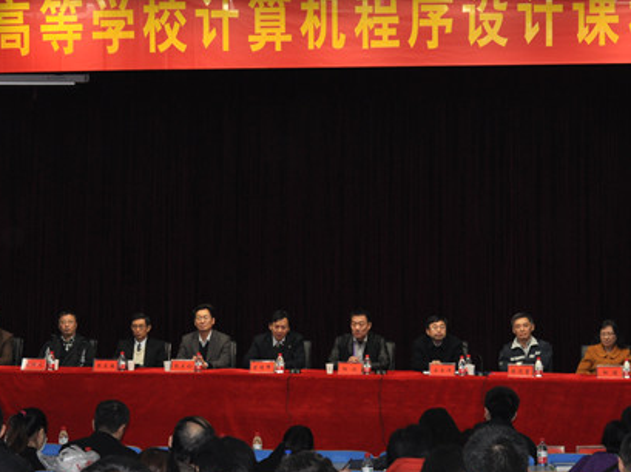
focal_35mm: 77
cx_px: 381
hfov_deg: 25.3
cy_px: 187
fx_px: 1402
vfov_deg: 19.1
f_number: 6.3
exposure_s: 1/100
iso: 400
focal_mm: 28
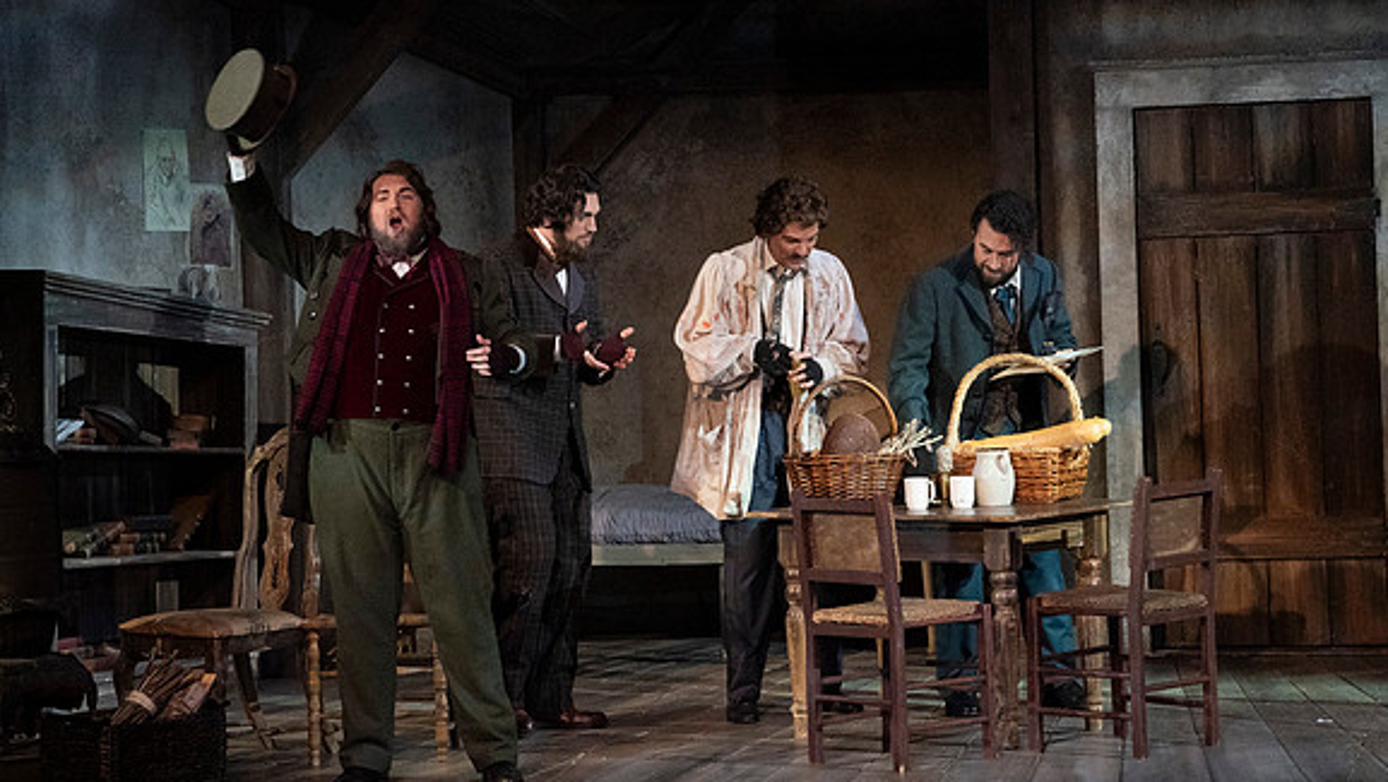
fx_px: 6627
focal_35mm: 180
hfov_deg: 12.0
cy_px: 384
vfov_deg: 6.8
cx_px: 695
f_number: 11
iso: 16000
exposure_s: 1/320
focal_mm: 171
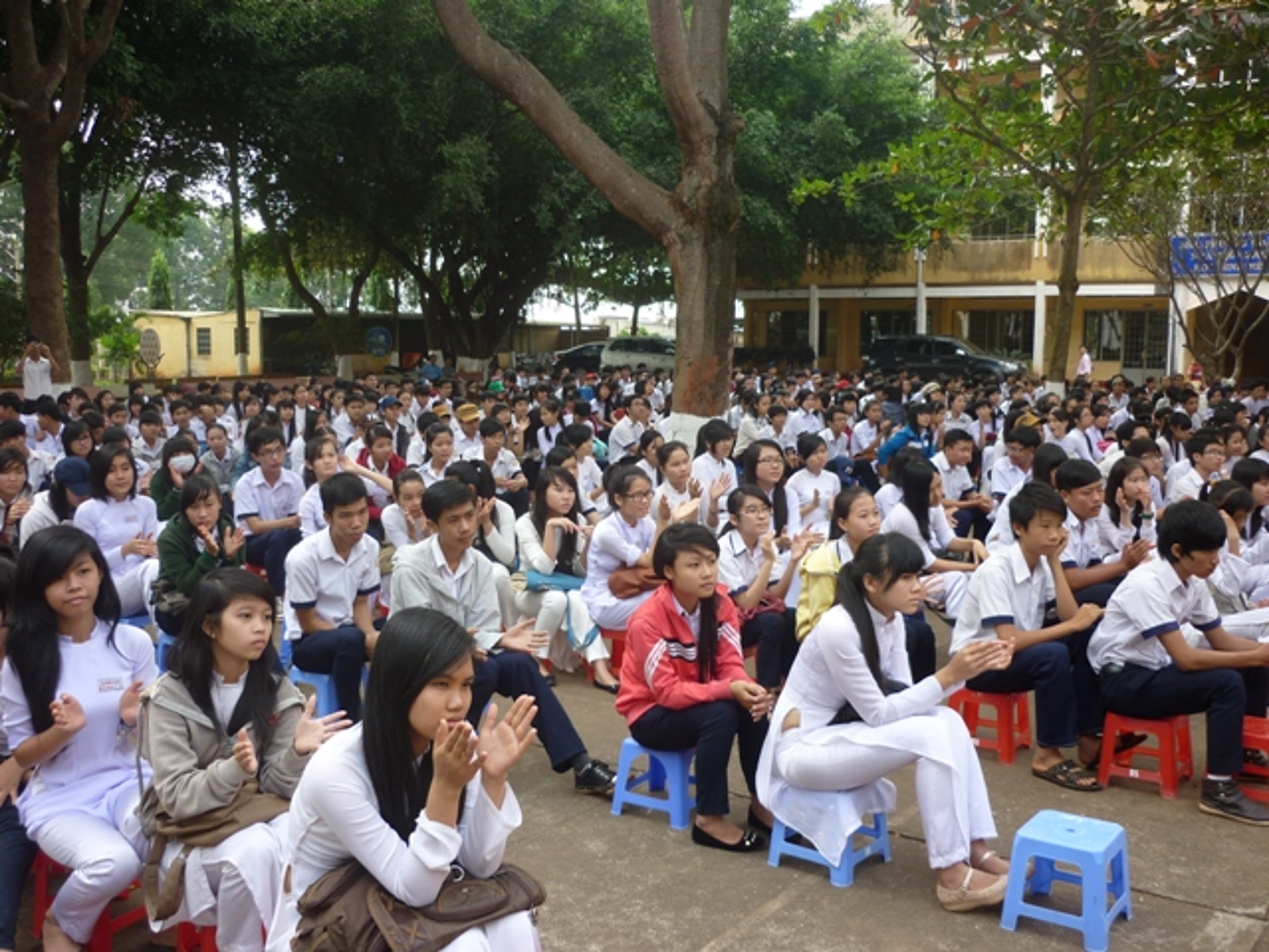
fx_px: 1210
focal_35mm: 33
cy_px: 476
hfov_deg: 55.4
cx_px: 634
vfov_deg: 42.9
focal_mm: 5.5
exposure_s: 1/160
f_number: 2.8
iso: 80
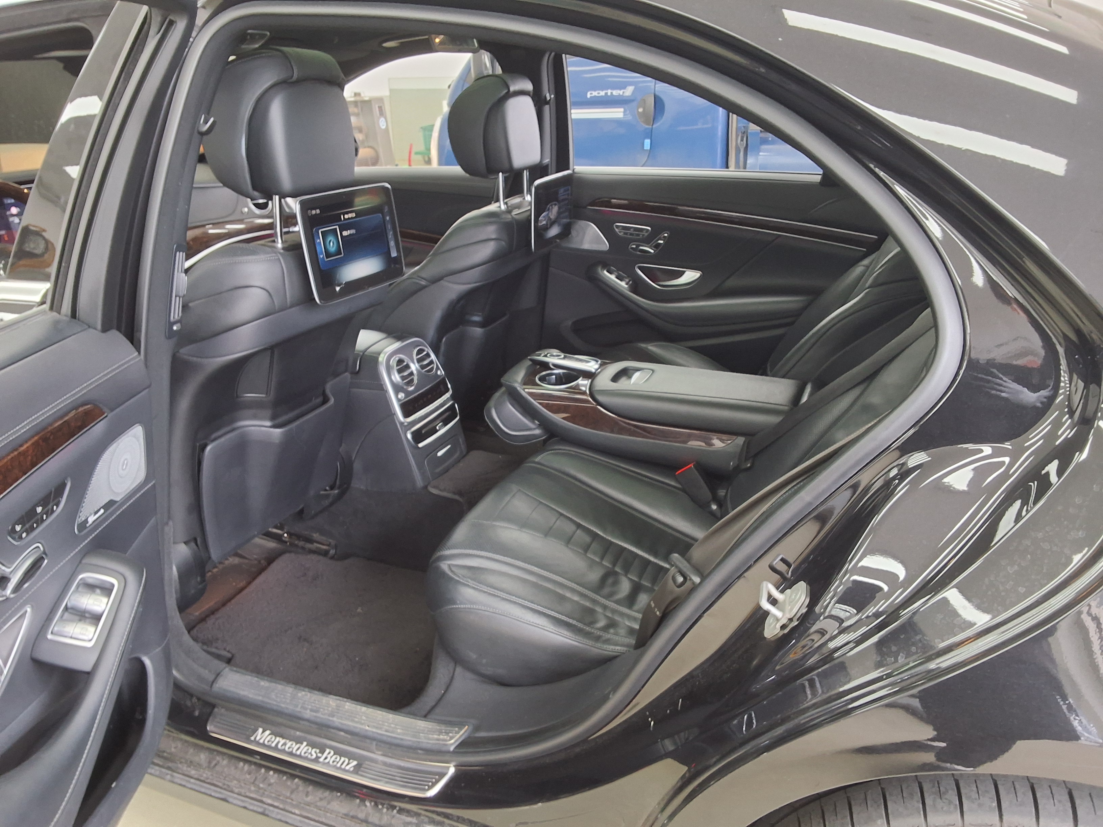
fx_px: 892
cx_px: 552
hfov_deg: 63.4
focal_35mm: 28
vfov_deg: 49.7
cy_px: 414
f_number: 1.9
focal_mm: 2.91
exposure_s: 1/40
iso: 125
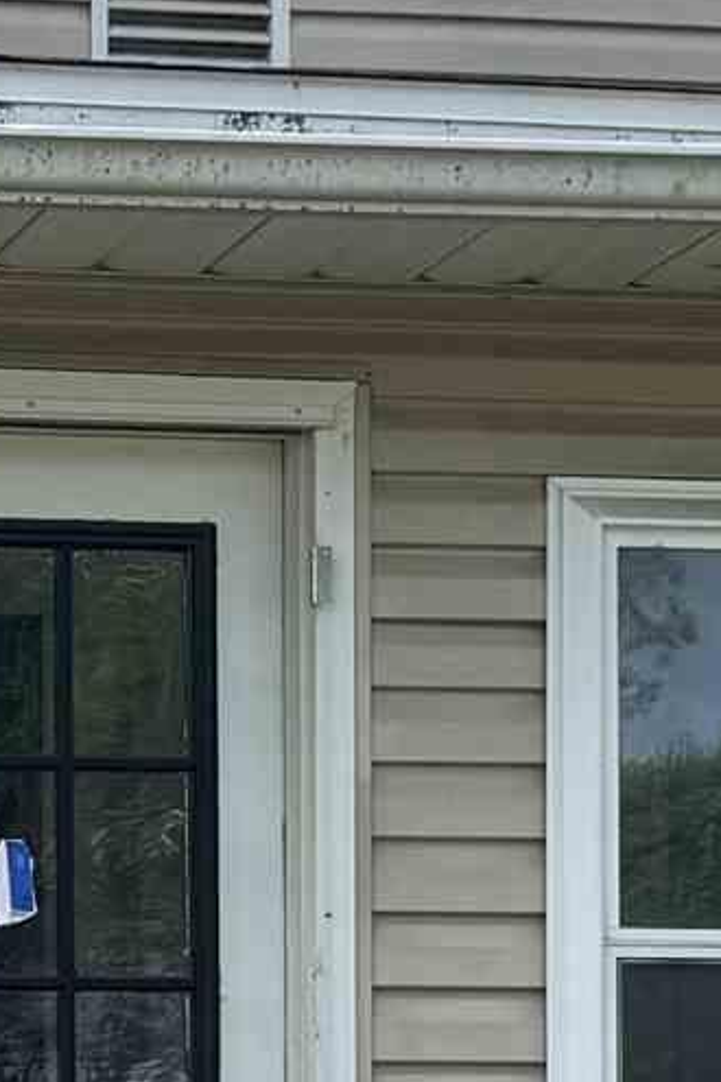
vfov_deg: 12.9
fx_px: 4656
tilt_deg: +1.4
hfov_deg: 8.6
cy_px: 1279
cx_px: -450
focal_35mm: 155
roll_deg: +0.3
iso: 80
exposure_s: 1/1818
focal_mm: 6.76
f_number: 1.78
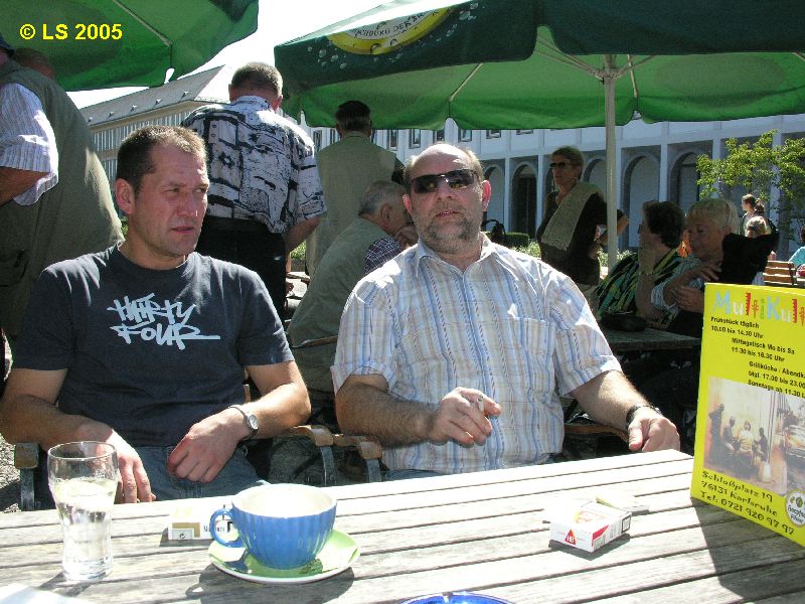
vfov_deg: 40.7
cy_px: 302
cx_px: 402
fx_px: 814
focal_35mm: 35
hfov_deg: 52.6
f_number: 7.1
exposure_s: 1/310
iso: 200
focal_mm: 8.9
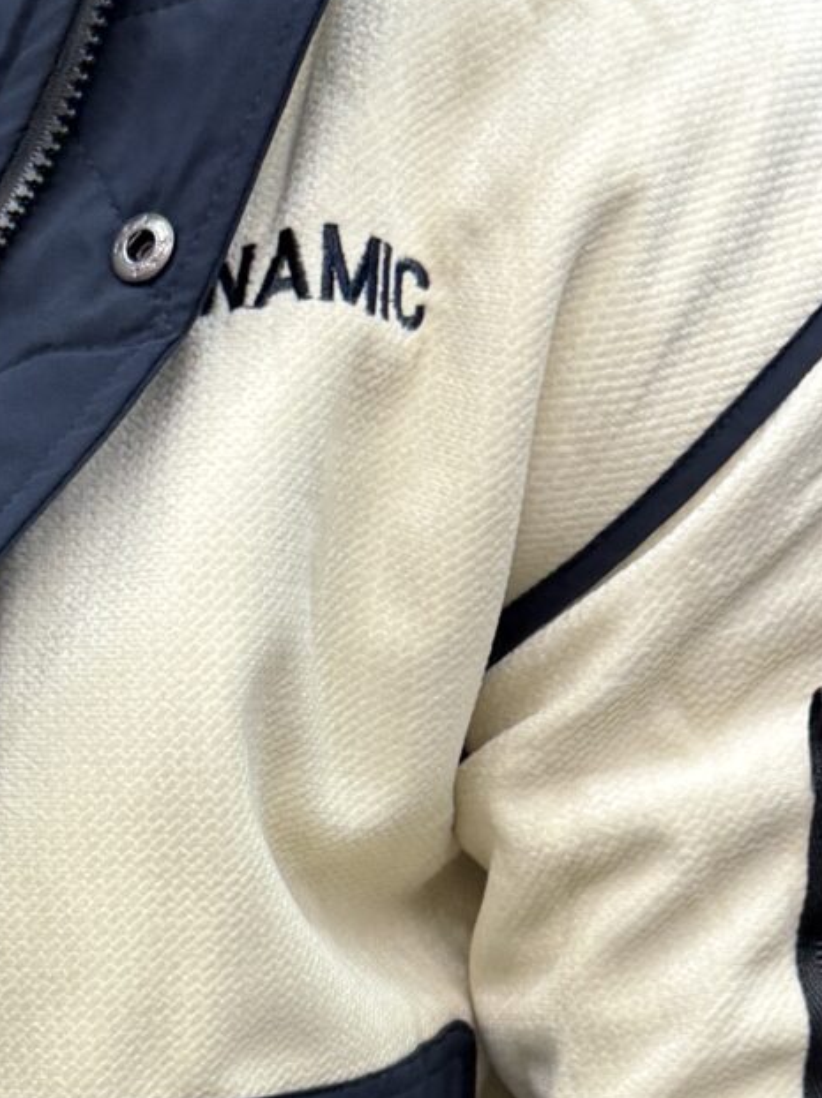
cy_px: 1277
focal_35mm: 99
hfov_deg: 14.6
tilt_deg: -20.6
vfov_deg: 18.9
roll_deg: -2.6
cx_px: -76
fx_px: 3138
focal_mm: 6.76
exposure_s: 1/100
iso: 64
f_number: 1.78
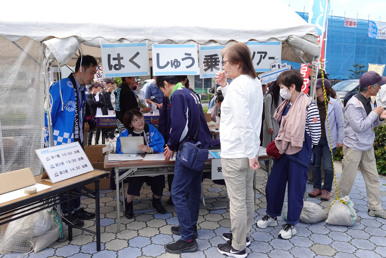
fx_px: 322
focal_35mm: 30
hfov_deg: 61.9
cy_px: 129
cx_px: 193
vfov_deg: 43.6
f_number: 3.5
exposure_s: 1/500
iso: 125
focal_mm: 11.26
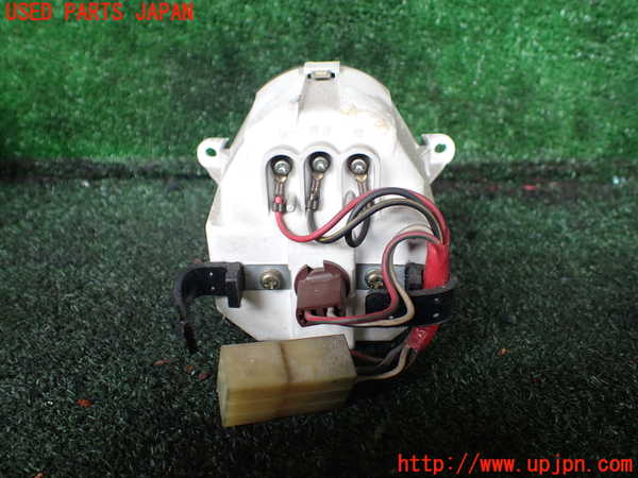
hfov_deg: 60.0
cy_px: 239
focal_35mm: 30
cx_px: 319
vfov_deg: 46.8
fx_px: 553
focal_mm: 5.4
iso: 200
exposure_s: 1/125
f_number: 2.3
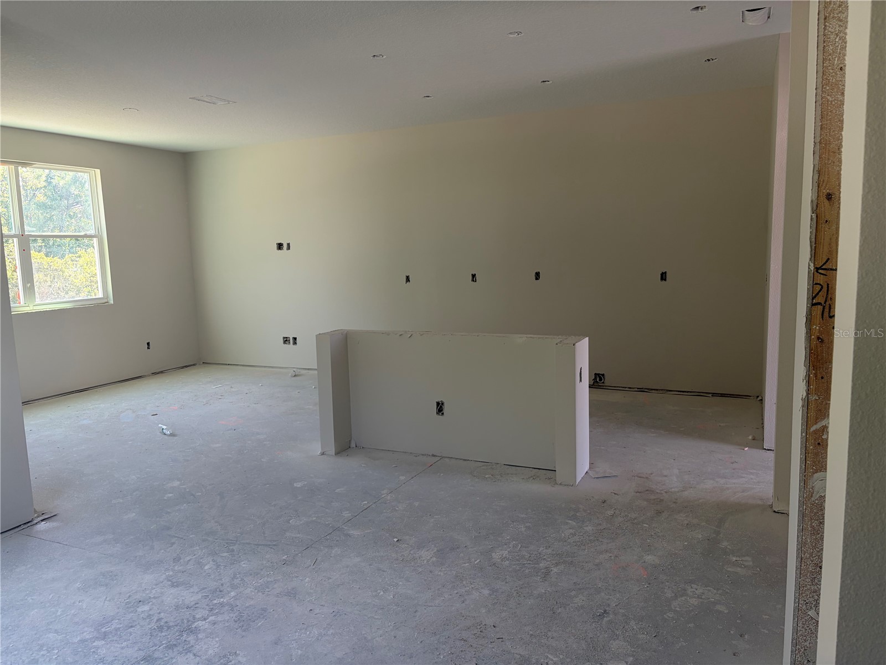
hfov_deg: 67.3
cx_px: 443
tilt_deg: -7.1
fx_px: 665
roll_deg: +1.6
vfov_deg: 53.1
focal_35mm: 26
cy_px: 332
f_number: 1.6
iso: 50
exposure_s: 1/121
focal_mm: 5.96
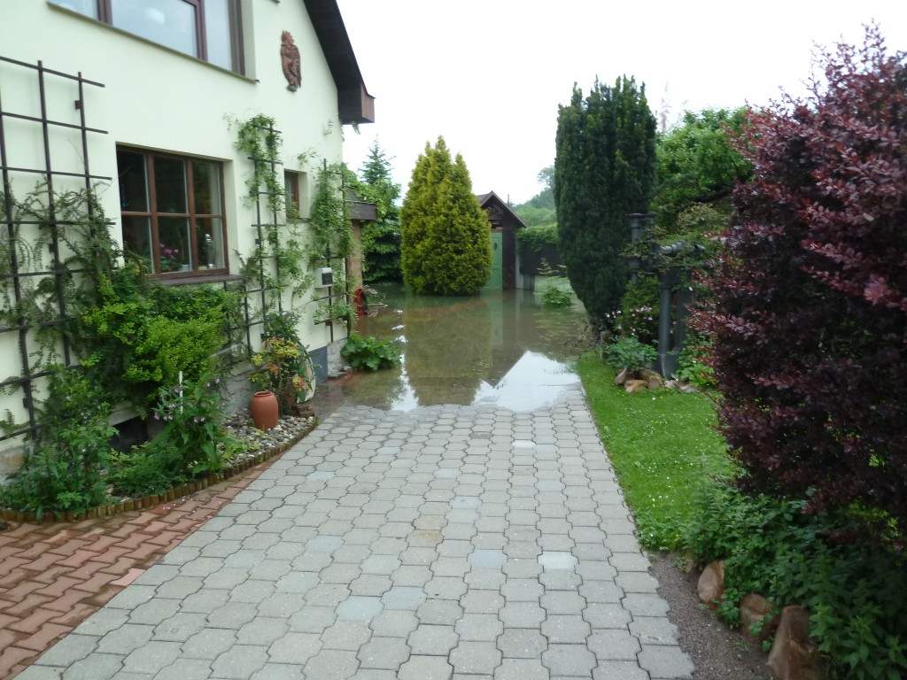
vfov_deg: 54.9
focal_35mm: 25
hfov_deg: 69.4
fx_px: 655
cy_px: 340
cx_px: 454
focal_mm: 4.1
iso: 200
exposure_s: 1/30
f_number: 3.3
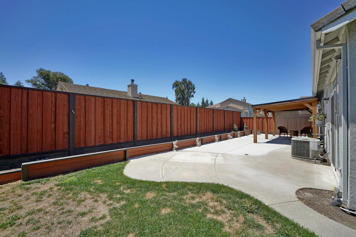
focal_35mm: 14
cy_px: 118
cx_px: 178
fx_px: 138
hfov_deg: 104.3
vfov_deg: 81.2
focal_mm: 14
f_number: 7.1
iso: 100
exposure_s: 1/400
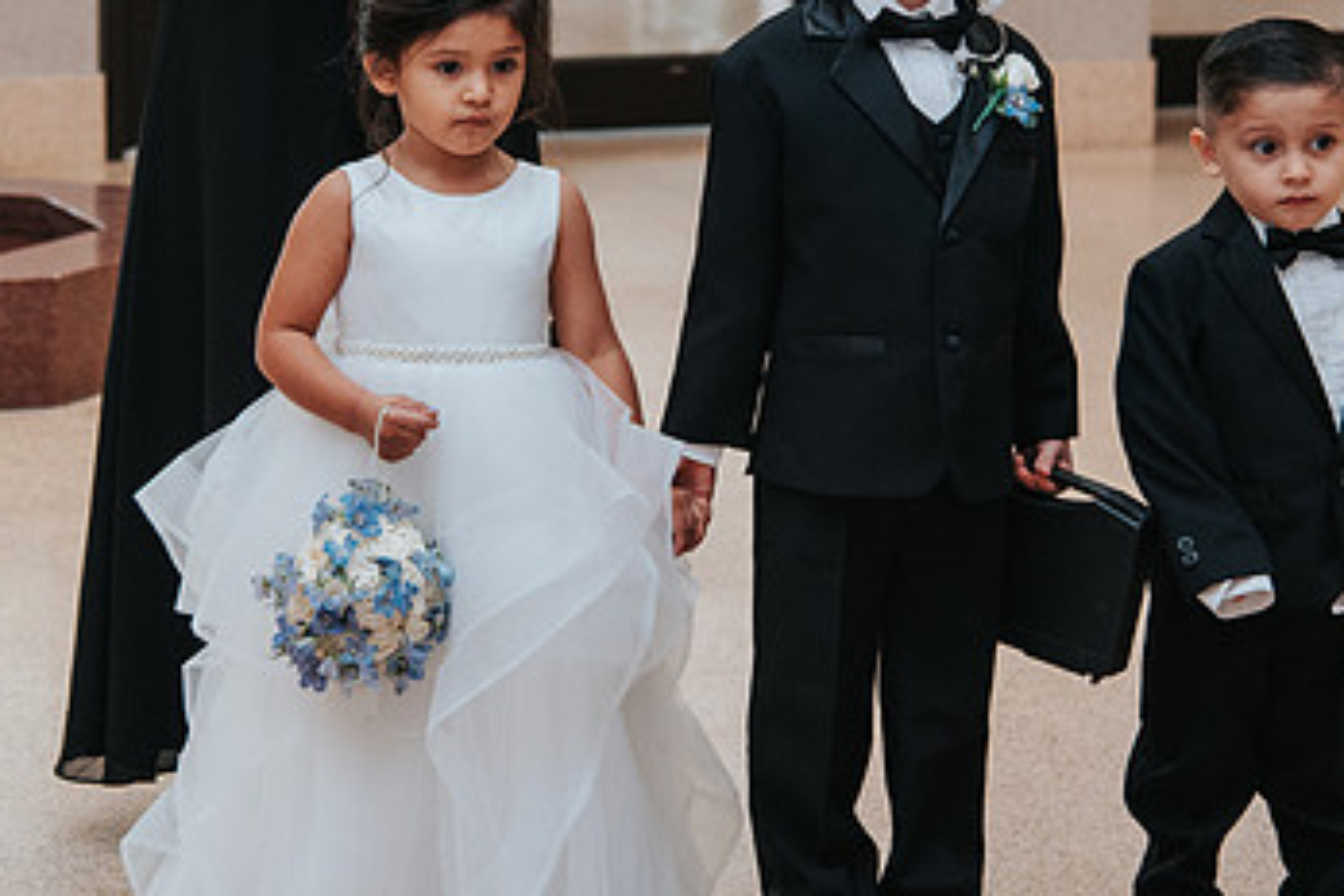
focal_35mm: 126
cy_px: 56
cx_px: 558
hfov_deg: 16.3
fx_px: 4704
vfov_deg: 10.8
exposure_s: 1/200
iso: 1000
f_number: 4
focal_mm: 58
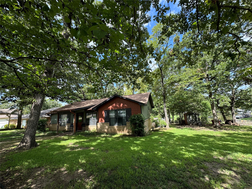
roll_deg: +3.9
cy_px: 94
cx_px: 126
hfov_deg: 102.1
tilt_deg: +10.5
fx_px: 102
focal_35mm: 14
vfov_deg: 85.7
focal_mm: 2.22
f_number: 2.2
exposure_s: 1/314
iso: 40
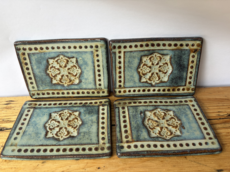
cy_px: 86
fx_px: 173
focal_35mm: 26
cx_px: 115
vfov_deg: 53.1
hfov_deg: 67.3
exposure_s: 1/122
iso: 64
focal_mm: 5.96
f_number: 1.6
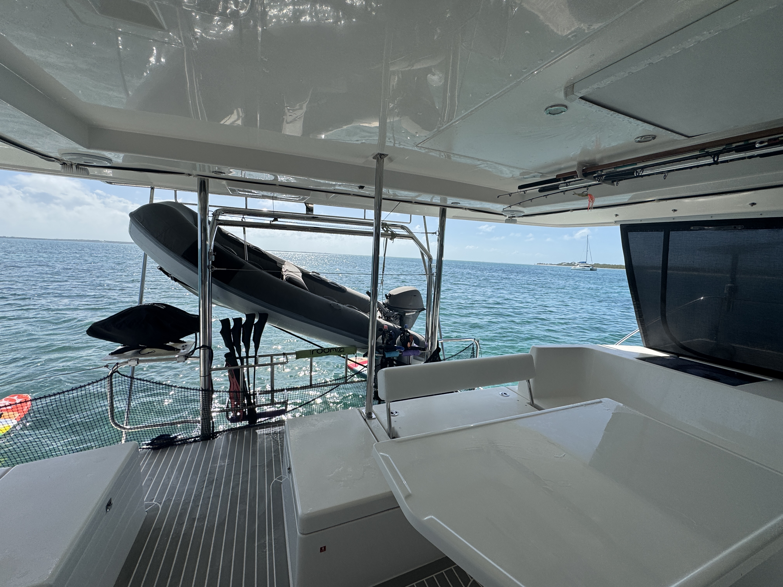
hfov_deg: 102.1
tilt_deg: -6.8
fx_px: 317
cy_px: 294
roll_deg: -2.6
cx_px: 392
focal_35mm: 14
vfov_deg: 85.7
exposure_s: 1/2674
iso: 50
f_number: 2.2
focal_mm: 2.22
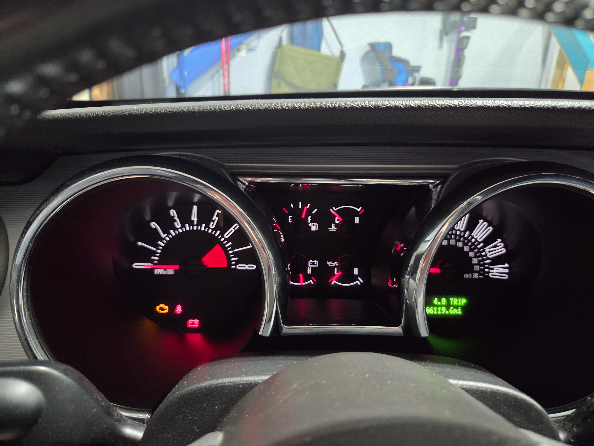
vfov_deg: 58.9
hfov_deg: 73.9
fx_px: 395
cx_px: 297
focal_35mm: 23
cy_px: 223
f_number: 1.8
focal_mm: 5.4
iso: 1250
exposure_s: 1/40
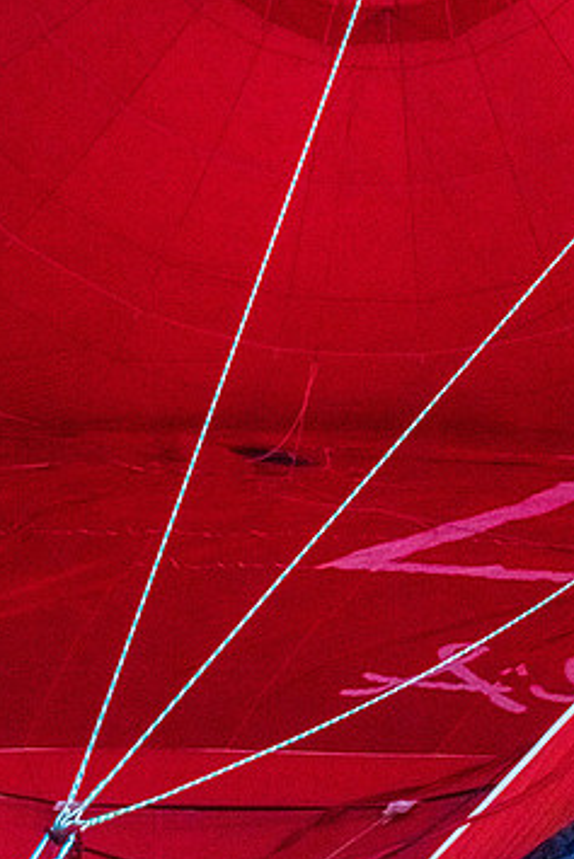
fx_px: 1816
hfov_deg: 18.0
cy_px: 409
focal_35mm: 76
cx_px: 237
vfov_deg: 26.6
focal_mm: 40
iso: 6400
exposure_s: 1/125
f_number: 5
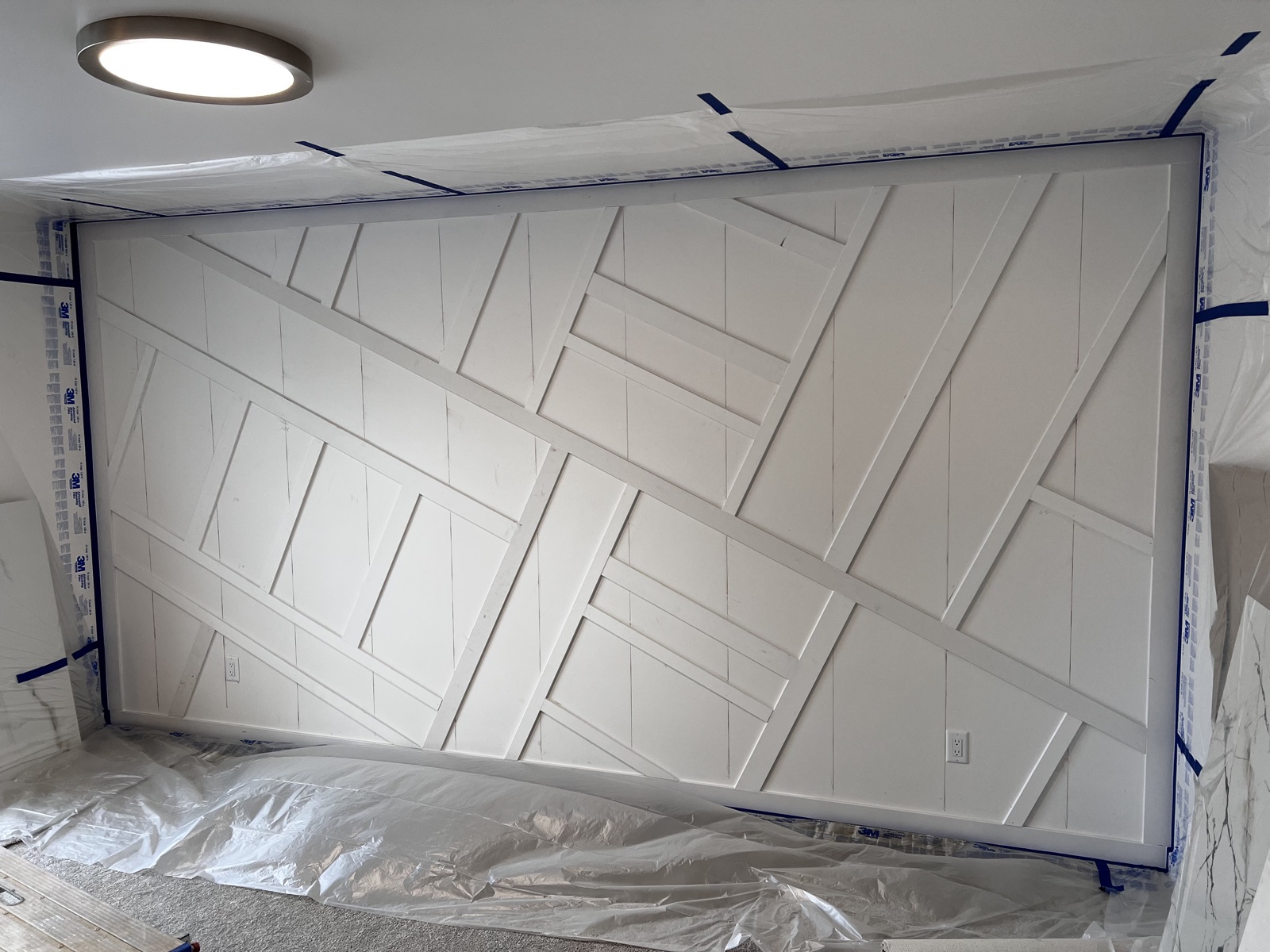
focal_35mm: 26
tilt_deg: -5.1
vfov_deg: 53.1
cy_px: 476
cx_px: 635
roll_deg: +0.6
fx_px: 954
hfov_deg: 67.3
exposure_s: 1/120
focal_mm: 5.7
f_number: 1.5
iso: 80
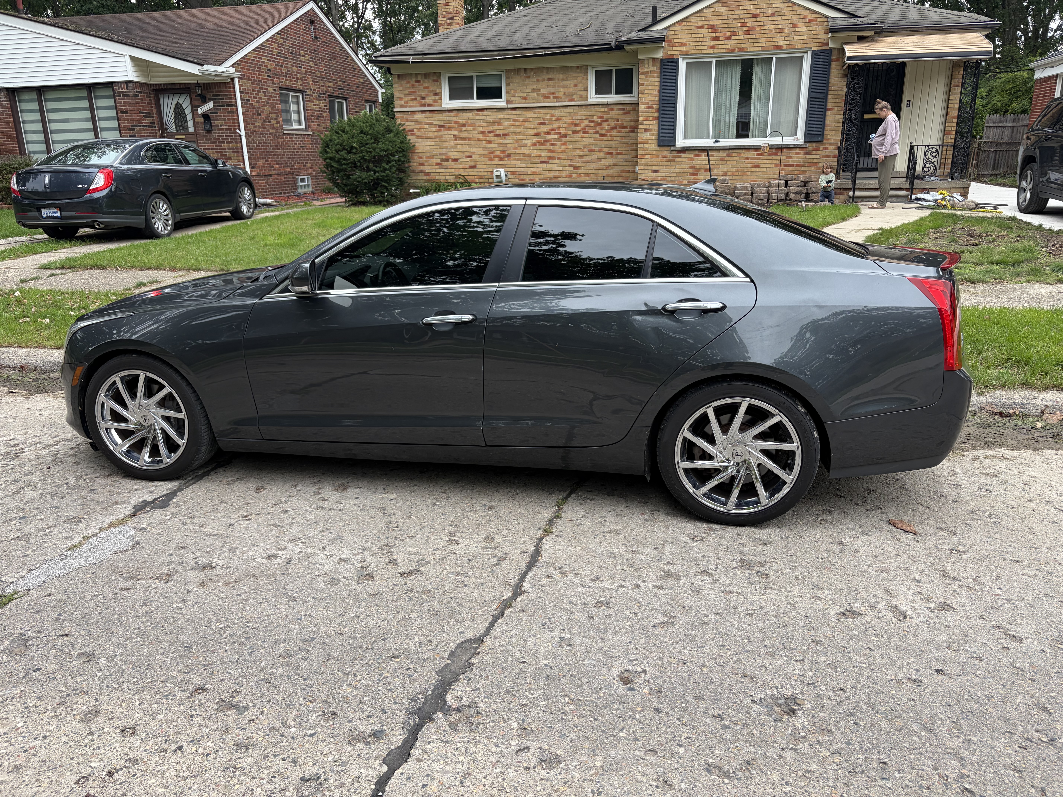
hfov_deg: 67.3
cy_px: 398
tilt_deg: -15.8
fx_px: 798
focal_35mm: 26
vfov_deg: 53.1
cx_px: 532
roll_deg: +1.7
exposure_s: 1/414
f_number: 1.6
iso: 50
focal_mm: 5.96
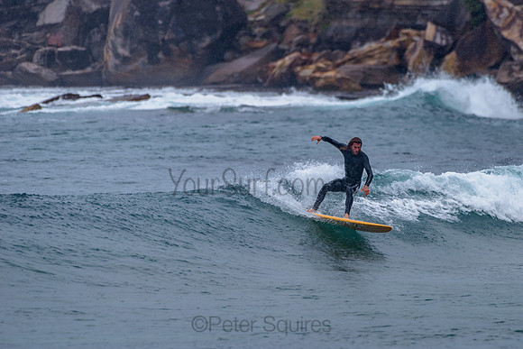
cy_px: 186
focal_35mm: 613
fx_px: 8903
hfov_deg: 3.4
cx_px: 320
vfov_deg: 2.2
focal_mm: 500
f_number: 5.6
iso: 250
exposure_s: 1/2000
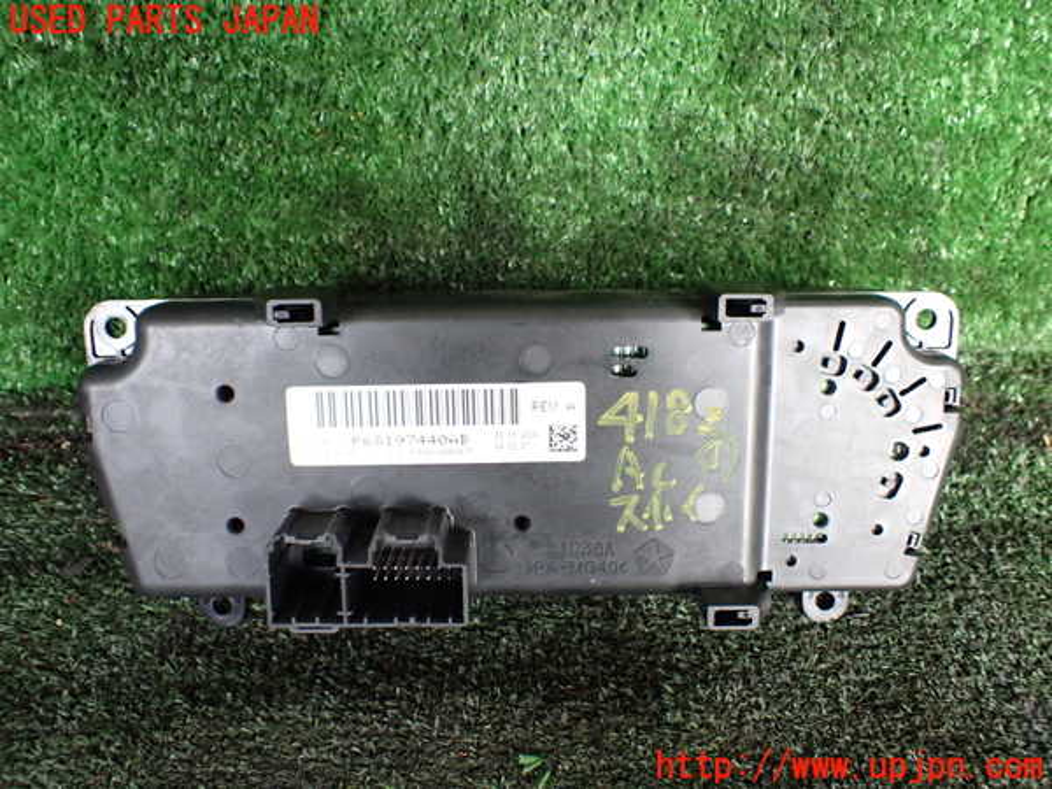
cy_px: 394
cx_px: 526
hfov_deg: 60.0
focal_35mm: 30
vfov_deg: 46.8
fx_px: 912
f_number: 2.3
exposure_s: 1/125
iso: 800
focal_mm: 5.4
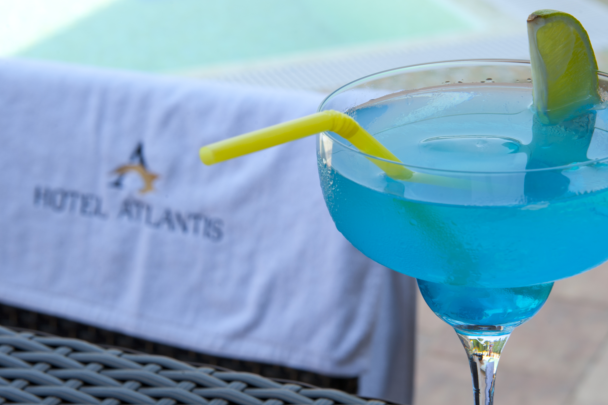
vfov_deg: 17.3
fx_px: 1334
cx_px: 337
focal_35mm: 79
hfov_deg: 25.7
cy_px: 221
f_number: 16
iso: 200
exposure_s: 1/50
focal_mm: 70
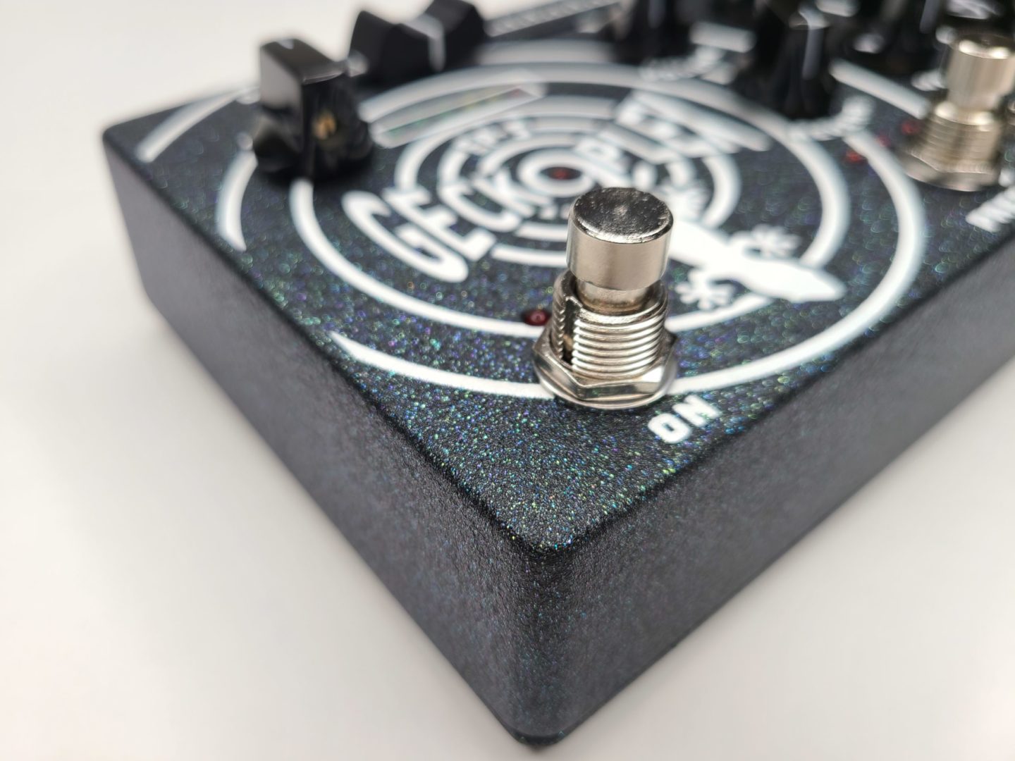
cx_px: 508
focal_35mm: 26
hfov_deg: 67.3
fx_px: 762
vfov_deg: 53.1
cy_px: 380
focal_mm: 5.4
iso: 40
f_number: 1.8
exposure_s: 1/190
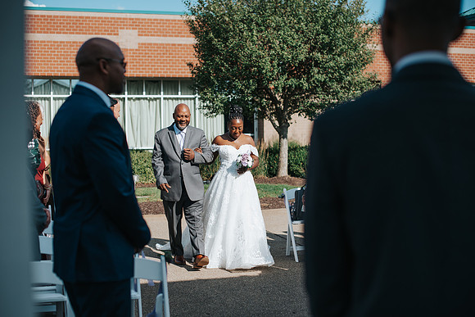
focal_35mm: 50
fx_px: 660
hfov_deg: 39.6
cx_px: 238
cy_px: 158
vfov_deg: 27.0
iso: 180
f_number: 2.5
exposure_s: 1/4000
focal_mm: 50
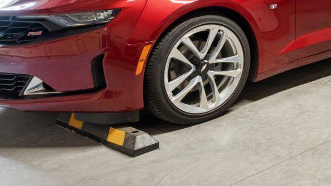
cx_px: 442
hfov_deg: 28.5
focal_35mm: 59
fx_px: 516
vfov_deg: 19.2
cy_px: -43
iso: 400
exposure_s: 1/5
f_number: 8
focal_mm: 11
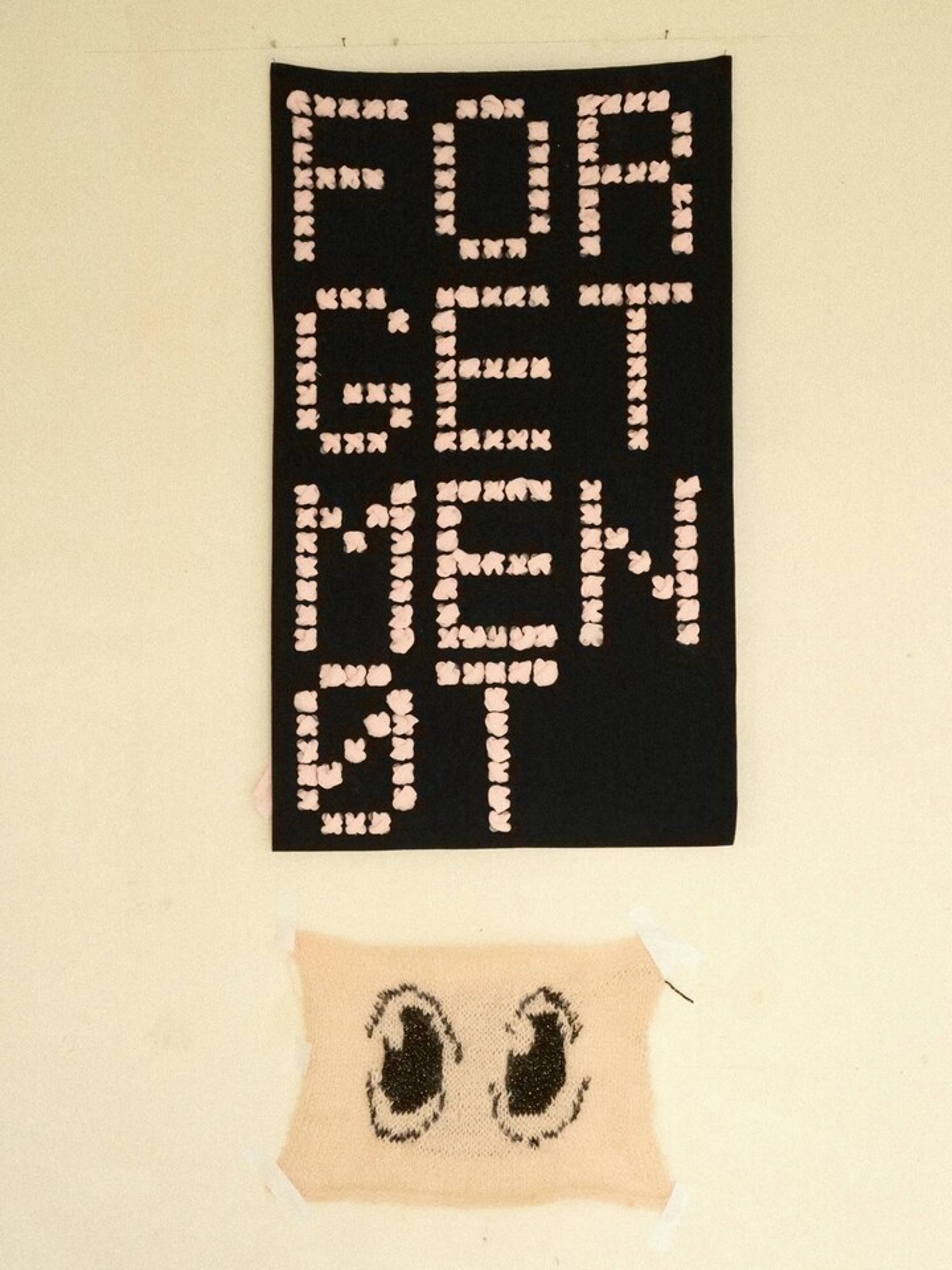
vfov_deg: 27.0
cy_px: 635
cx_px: 476
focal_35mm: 72
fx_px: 2640
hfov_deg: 20.4
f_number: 5.3
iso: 3200
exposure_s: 1/80
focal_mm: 36
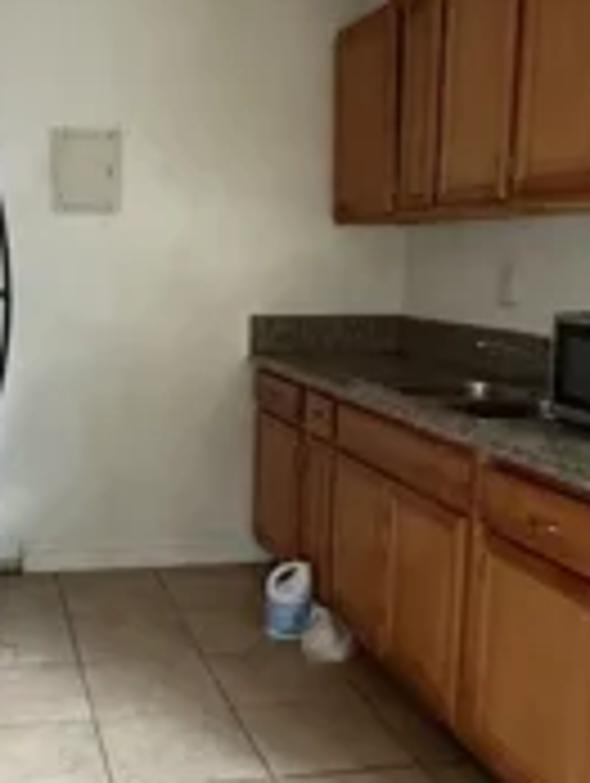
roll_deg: -0.6
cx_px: 176
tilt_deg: -8.2
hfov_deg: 31.9
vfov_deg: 42.0
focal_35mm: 45
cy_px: 428
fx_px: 1020
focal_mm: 2.22
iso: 800
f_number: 2.2
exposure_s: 1/60
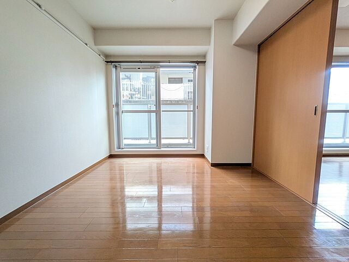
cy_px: 131
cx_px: 174
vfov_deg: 85.7
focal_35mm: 14
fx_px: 141
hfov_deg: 102.1
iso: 130
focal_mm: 1.83
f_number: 2.2
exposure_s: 1/100
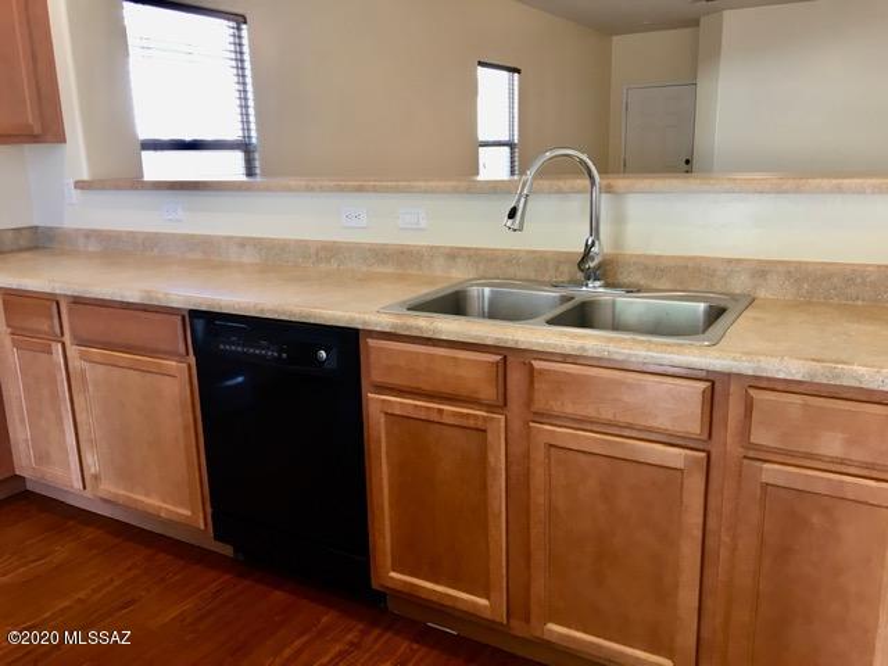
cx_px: 444
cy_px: 333
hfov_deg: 61.7
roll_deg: +1.4
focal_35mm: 29
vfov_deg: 48.2
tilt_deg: -12.9
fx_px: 744
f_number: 2.2
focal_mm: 4.15
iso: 64
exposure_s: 1/33
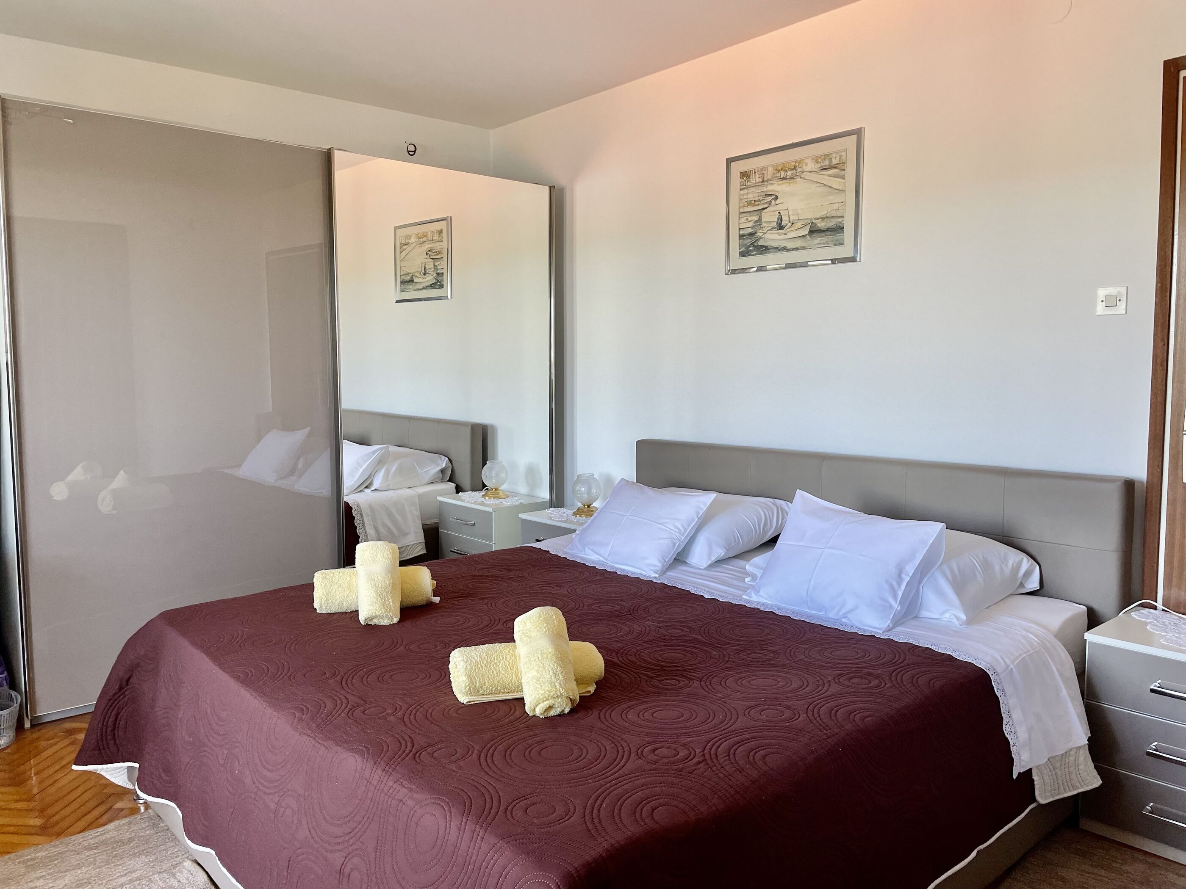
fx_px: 891
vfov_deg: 53.1
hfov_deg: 67.3
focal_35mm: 26
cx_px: 593
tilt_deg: -6.0
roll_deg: +1.0
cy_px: 444
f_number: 1.6
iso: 100
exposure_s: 1/121
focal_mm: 4.2
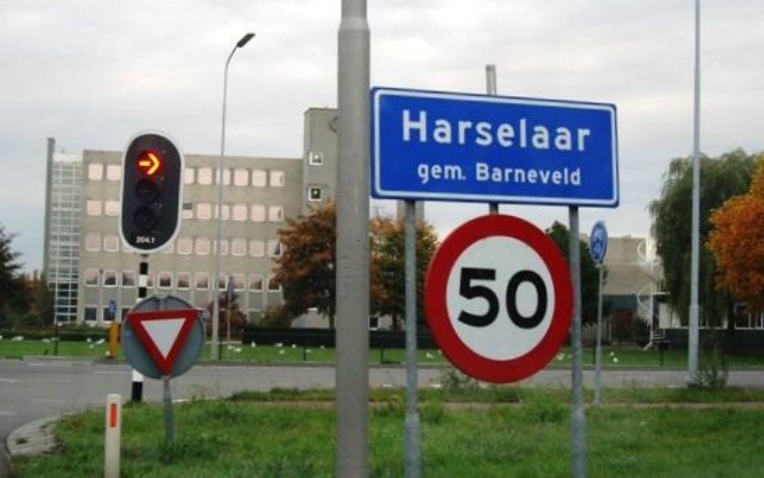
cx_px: 319
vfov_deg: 27.4
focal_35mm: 47
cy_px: 272
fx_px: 979
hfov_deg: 42.5
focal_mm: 7.9
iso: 100
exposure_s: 1/125
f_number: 2.8
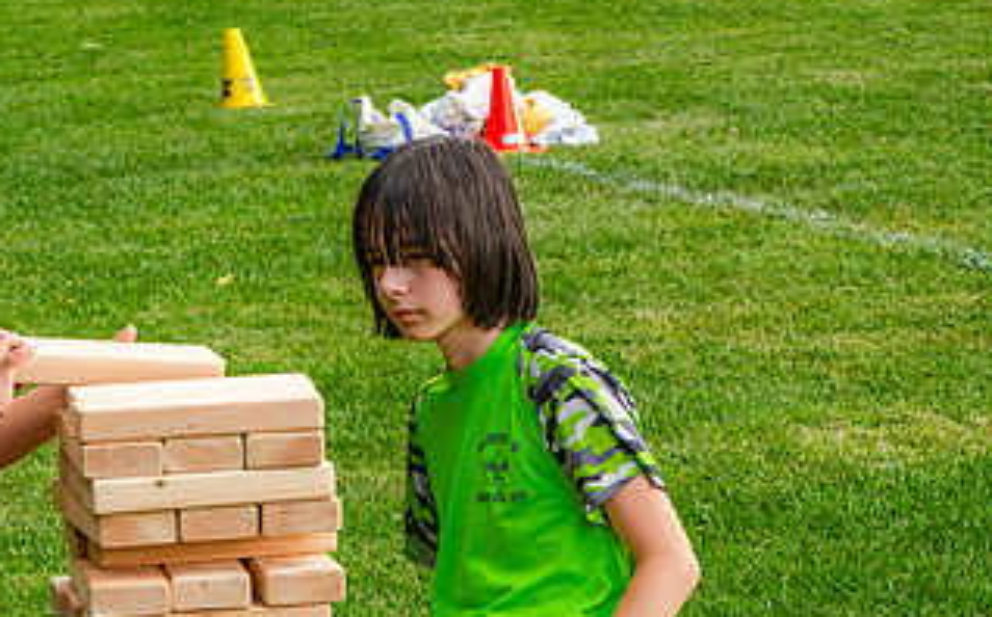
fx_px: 5644
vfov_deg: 6.3
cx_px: 143
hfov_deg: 10.0
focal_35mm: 209
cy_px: 452
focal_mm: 75
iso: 200
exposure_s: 1/200
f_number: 7.1
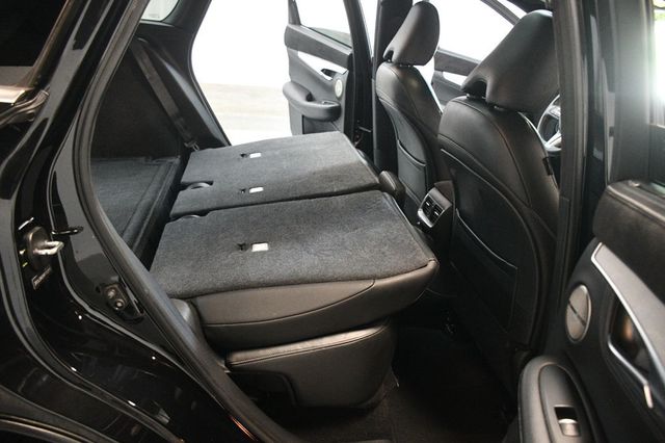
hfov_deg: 67.4
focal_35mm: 27
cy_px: 222
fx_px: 498
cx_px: 332
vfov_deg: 47.9
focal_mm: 18
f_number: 3.5
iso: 4000
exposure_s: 1/60
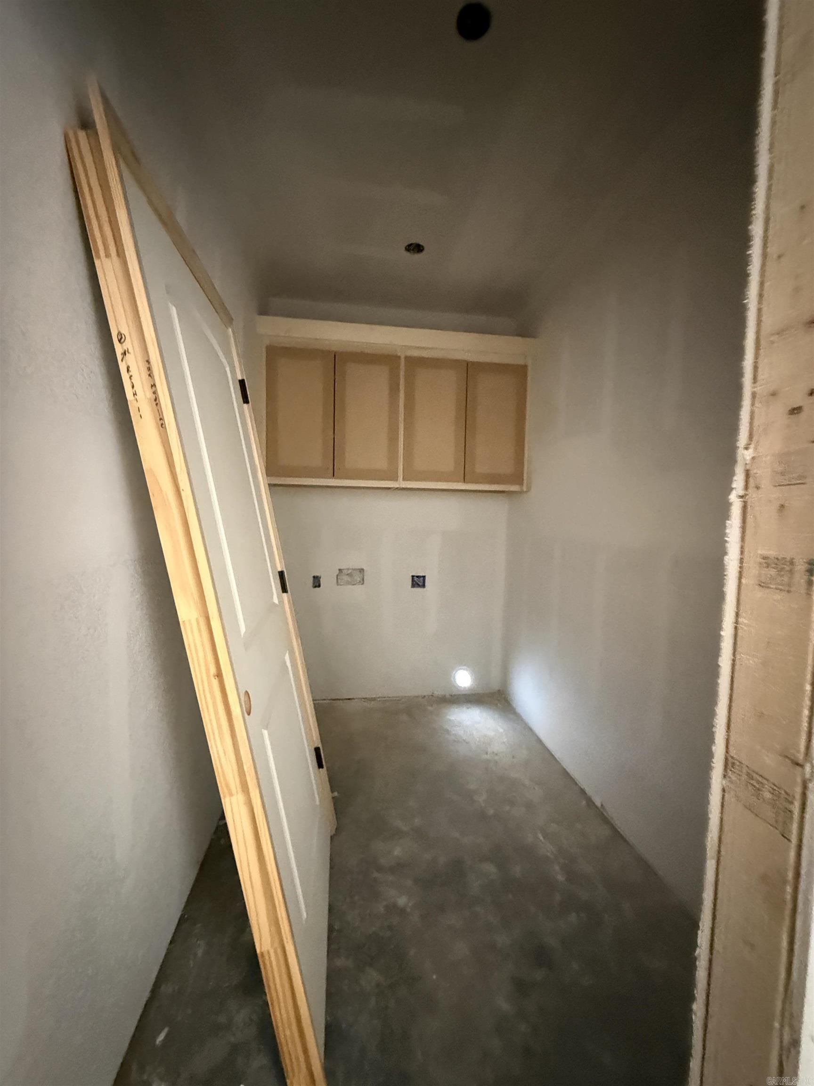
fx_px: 439
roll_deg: -1.5
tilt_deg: -6.1
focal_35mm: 14
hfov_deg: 85.7
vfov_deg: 102.1
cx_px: 407
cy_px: 543
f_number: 2.2
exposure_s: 1/44
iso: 1250
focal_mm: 2.22
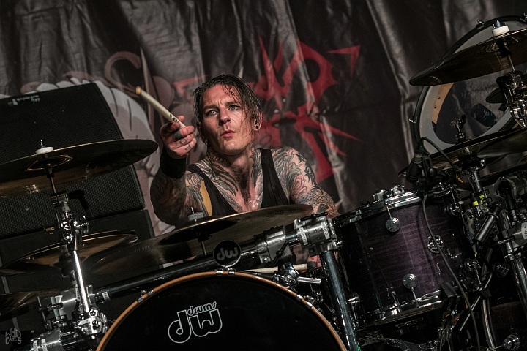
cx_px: 264
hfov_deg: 15.2
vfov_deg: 10.2
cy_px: 176
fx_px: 1976
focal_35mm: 135
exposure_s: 1/100
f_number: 5.6
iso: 2000
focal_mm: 90
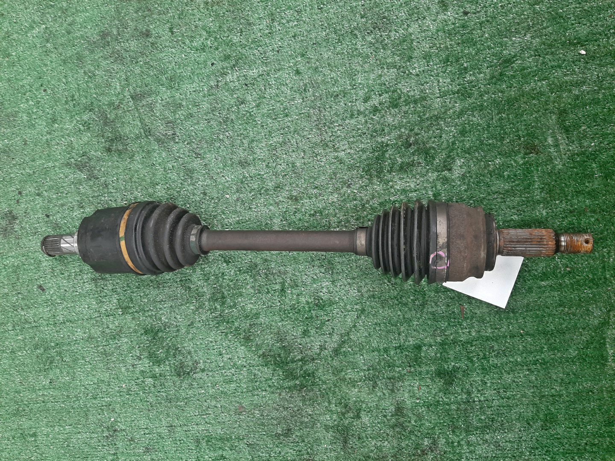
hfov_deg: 67.3
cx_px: 308
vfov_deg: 53.1
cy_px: 230
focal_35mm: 26
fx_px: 462
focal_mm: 3.93
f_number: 1.7
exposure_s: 1/50
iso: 109
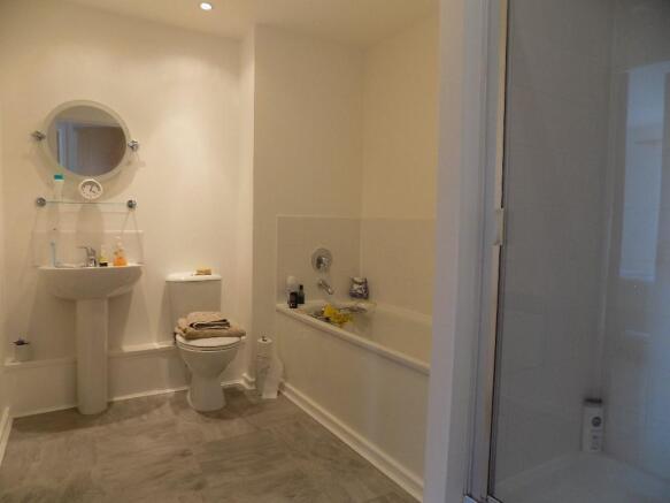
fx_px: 445
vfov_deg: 58.9
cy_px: 252
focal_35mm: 23
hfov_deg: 73.9
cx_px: 335
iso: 125
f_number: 3.1
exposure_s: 1/30
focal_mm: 4
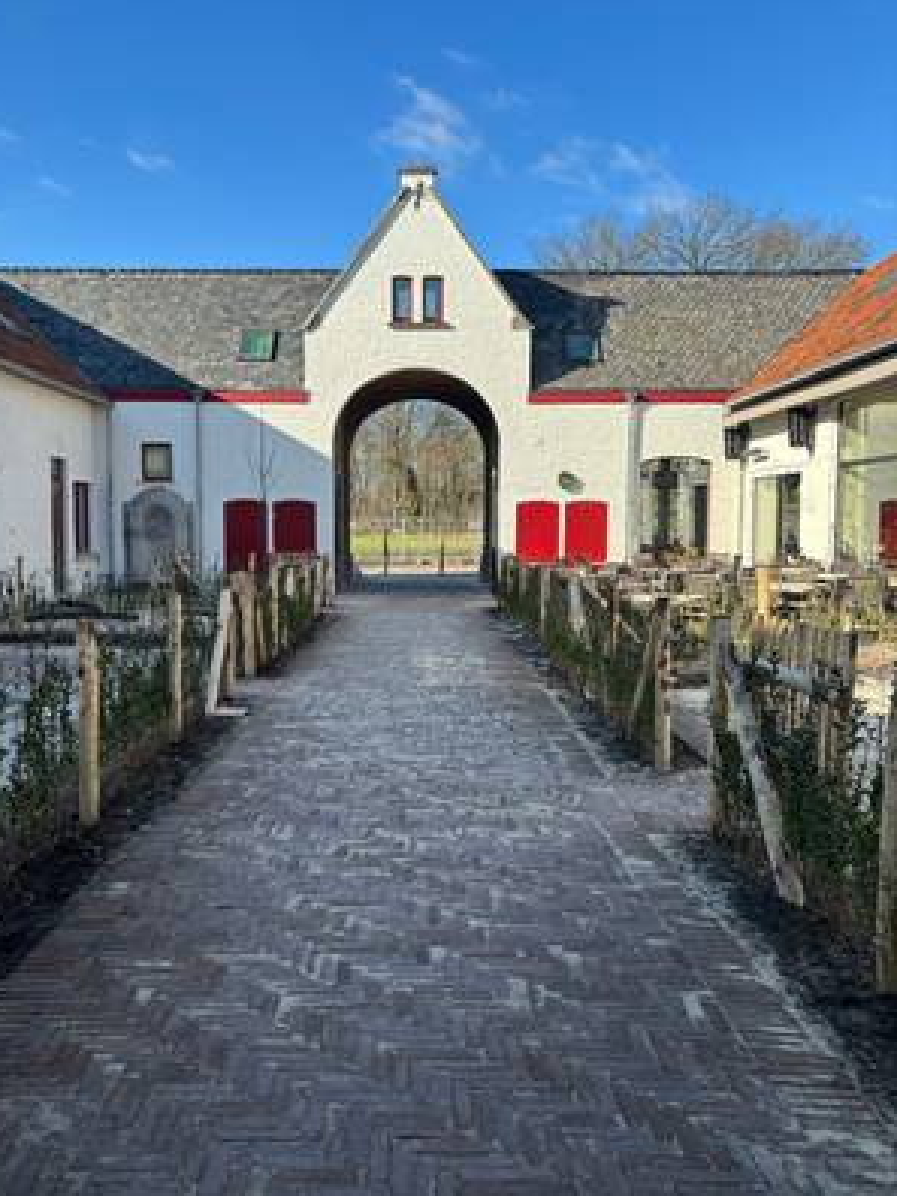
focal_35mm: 28
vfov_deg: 63.4
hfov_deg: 49.7
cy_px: 587
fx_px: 967
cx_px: 417
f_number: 1.6
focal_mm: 5.96
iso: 50
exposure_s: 1/1567
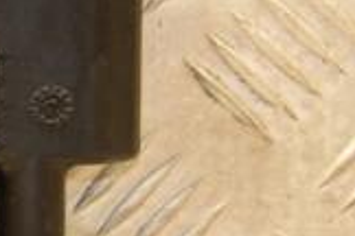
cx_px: -248
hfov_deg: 7.3
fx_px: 2731
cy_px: 48
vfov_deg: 5.0
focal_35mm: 277
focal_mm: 50
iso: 800
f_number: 5
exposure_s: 1/100
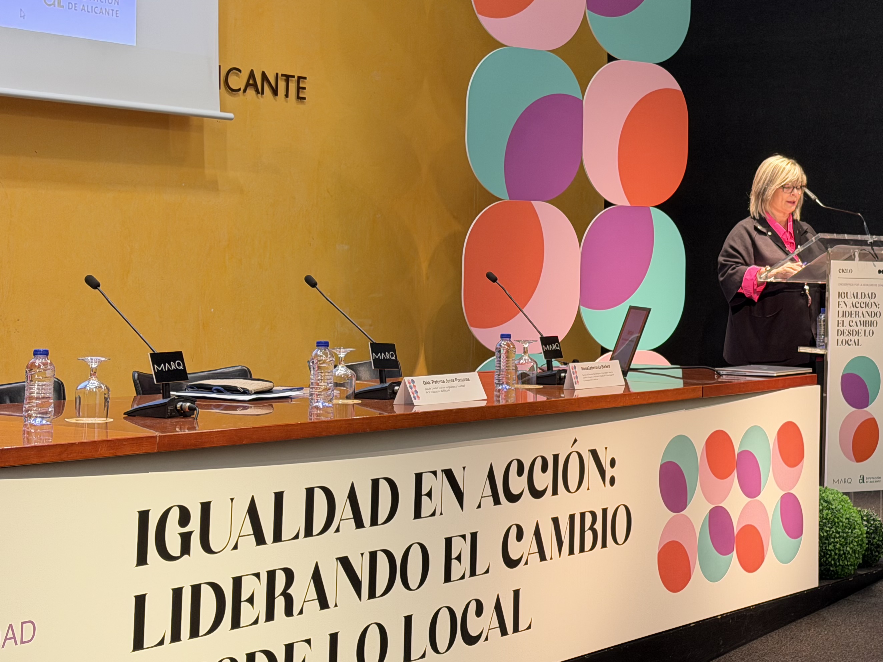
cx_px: 608
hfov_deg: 26.5
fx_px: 1862
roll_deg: -1.1
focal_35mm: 73
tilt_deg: +1.0
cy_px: 217
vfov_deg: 20.1
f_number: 1.78
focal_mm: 6.76
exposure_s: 1/50
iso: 125
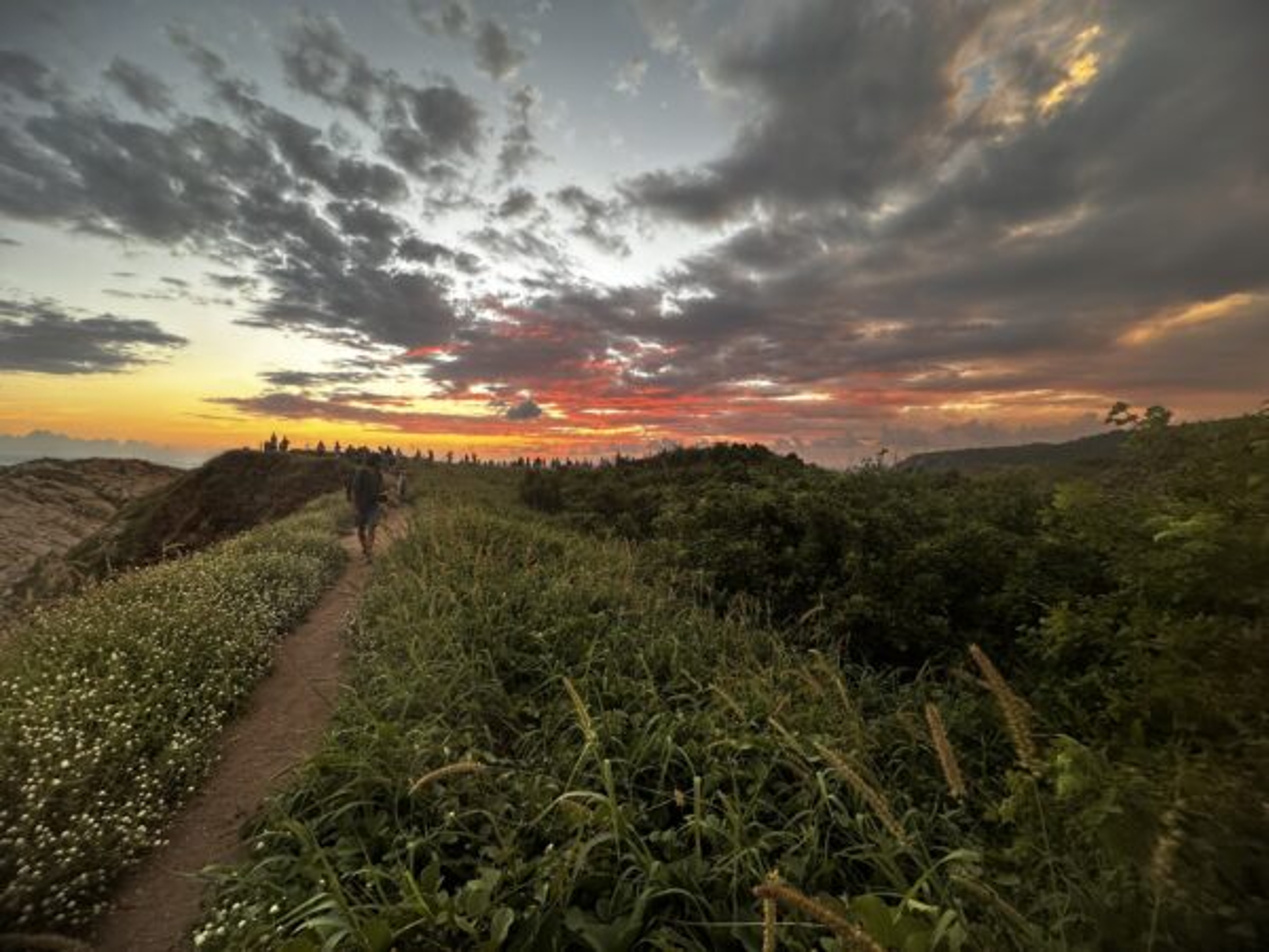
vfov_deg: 85.7
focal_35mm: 14
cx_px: 634
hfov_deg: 102.1
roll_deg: -0.4
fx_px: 513
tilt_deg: -0.9
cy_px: 476
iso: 80
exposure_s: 1/99
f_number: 2.2
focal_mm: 2.22
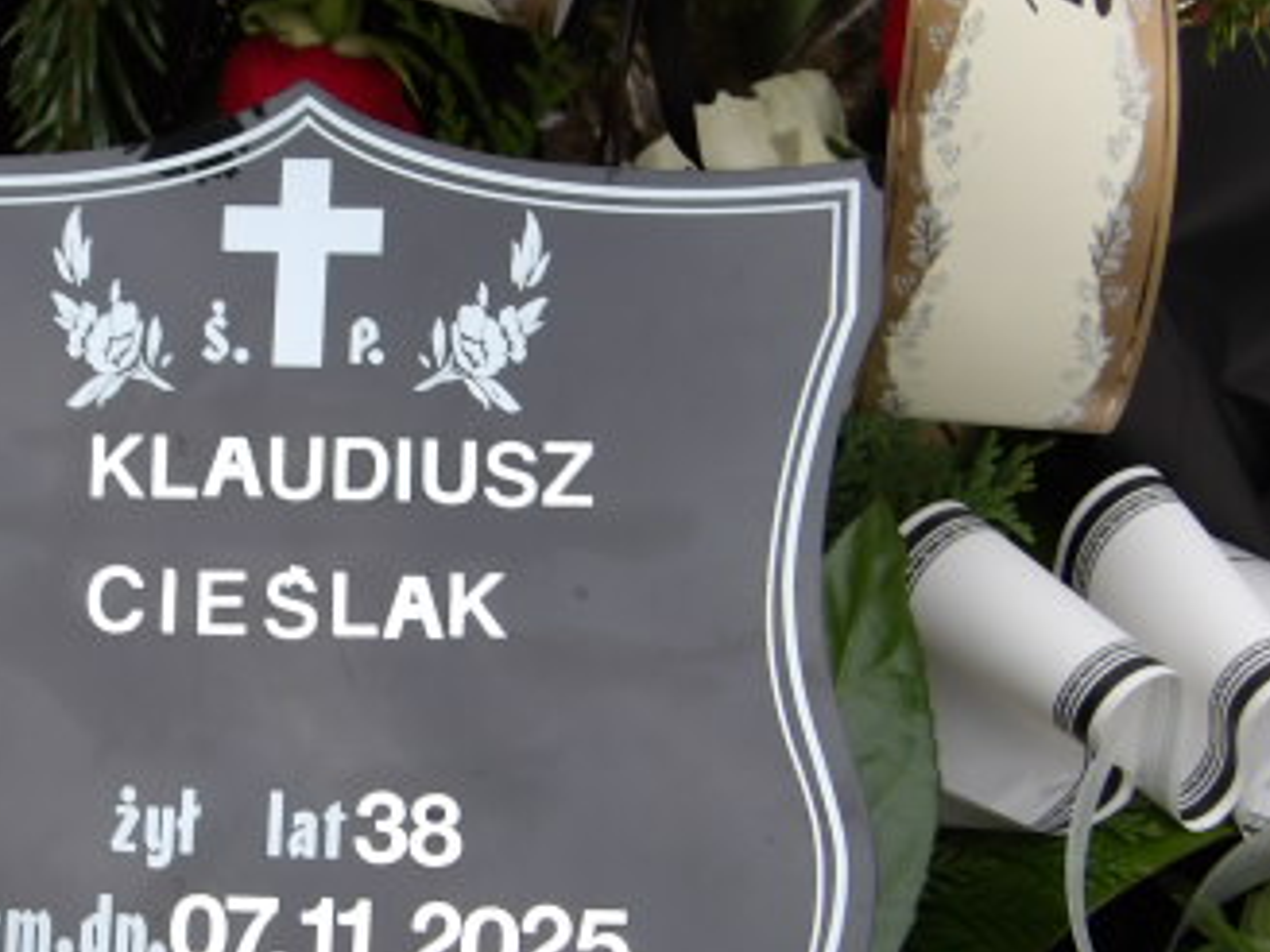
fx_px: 3008
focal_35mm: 82
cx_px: 279
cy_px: 739
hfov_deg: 23.5
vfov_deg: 17.9
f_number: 3.7
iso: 100
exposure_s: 1/116
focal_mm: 7.6
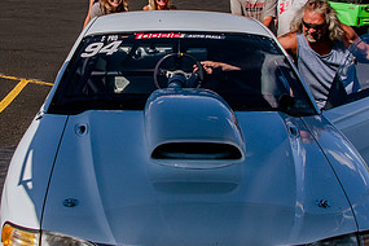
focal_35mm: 70
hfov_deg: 28.7
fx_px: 717
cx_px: 130
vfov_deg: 19.2
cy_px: 33
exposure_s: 1/1600
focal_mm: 18
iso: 400
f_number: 7.1
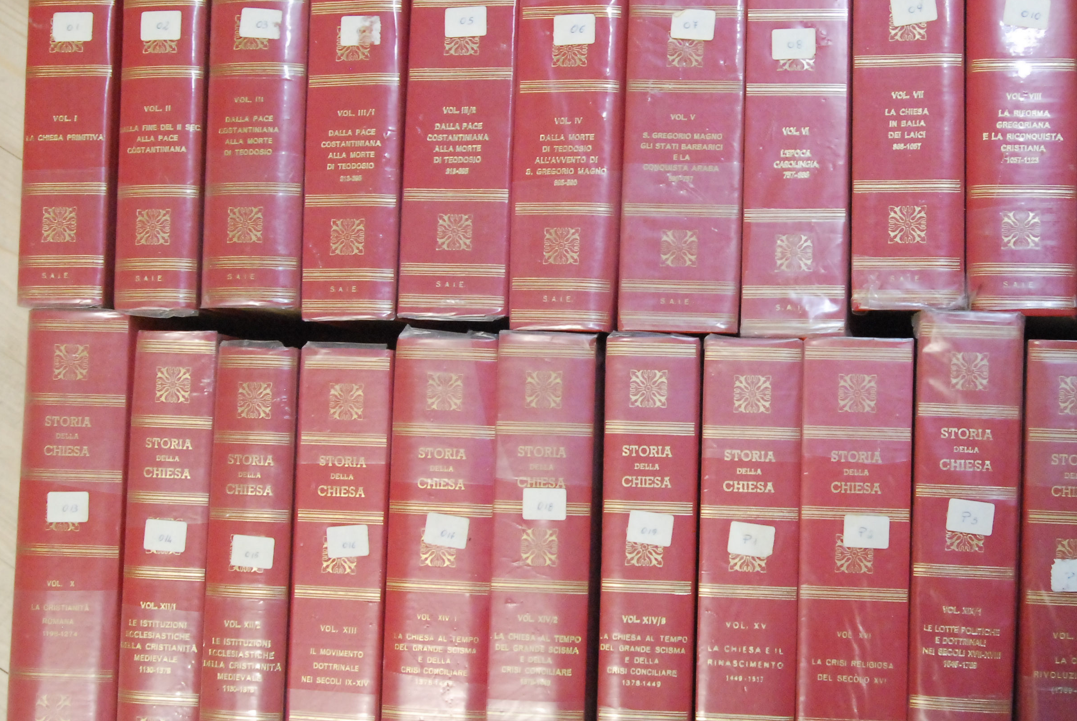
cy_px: 356
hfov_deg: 34.3
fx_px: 1737
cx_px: 650
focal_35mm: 58
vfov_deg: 23.4
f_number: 6.3
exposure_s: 1/60
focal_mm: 24
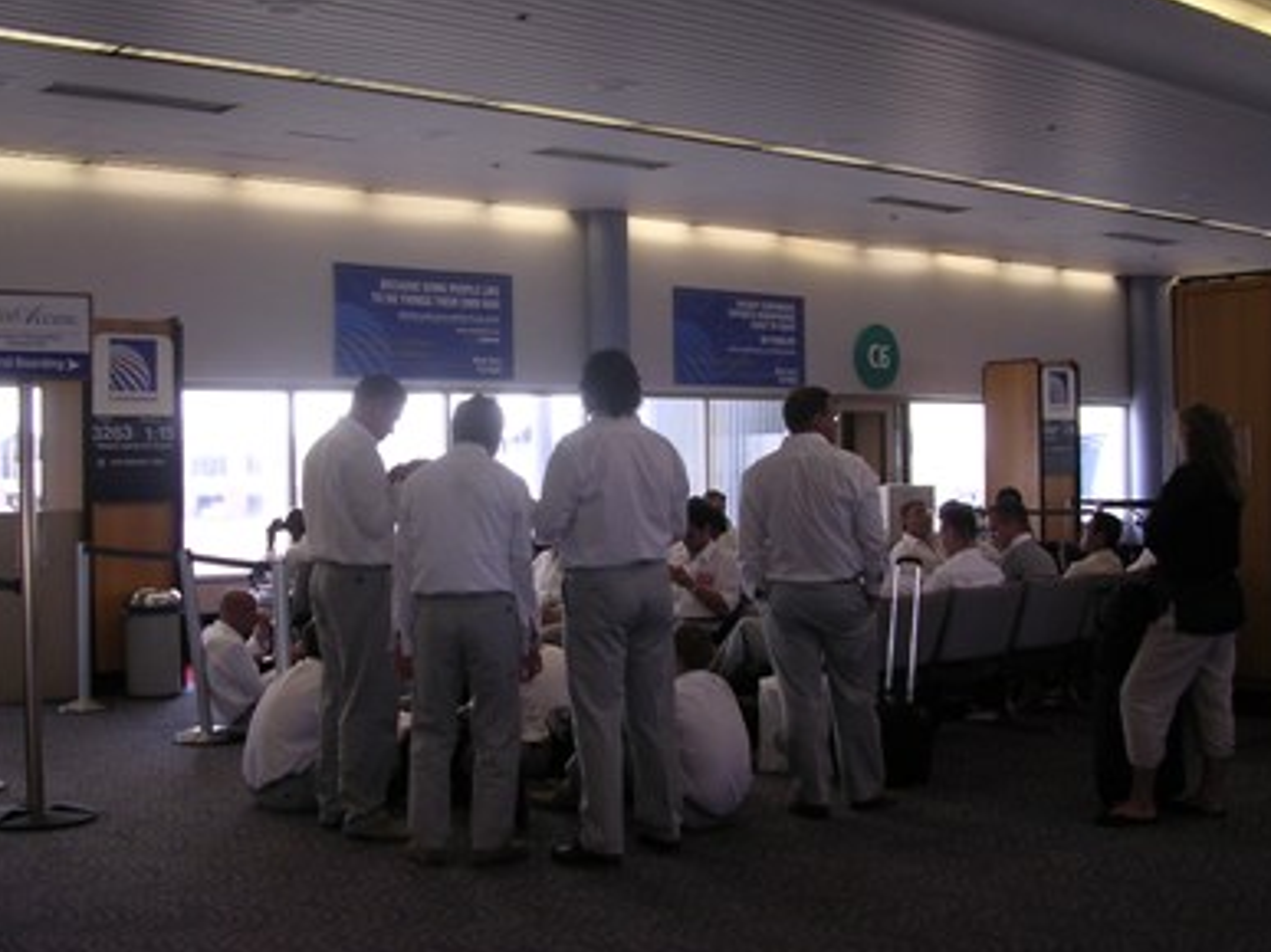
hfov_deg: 42.9
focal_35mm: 44
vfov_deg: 32.8
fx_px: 1615
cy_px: 407
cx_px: 552
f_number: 2.8
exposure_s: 1/34.5
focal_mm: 5.8
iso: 100
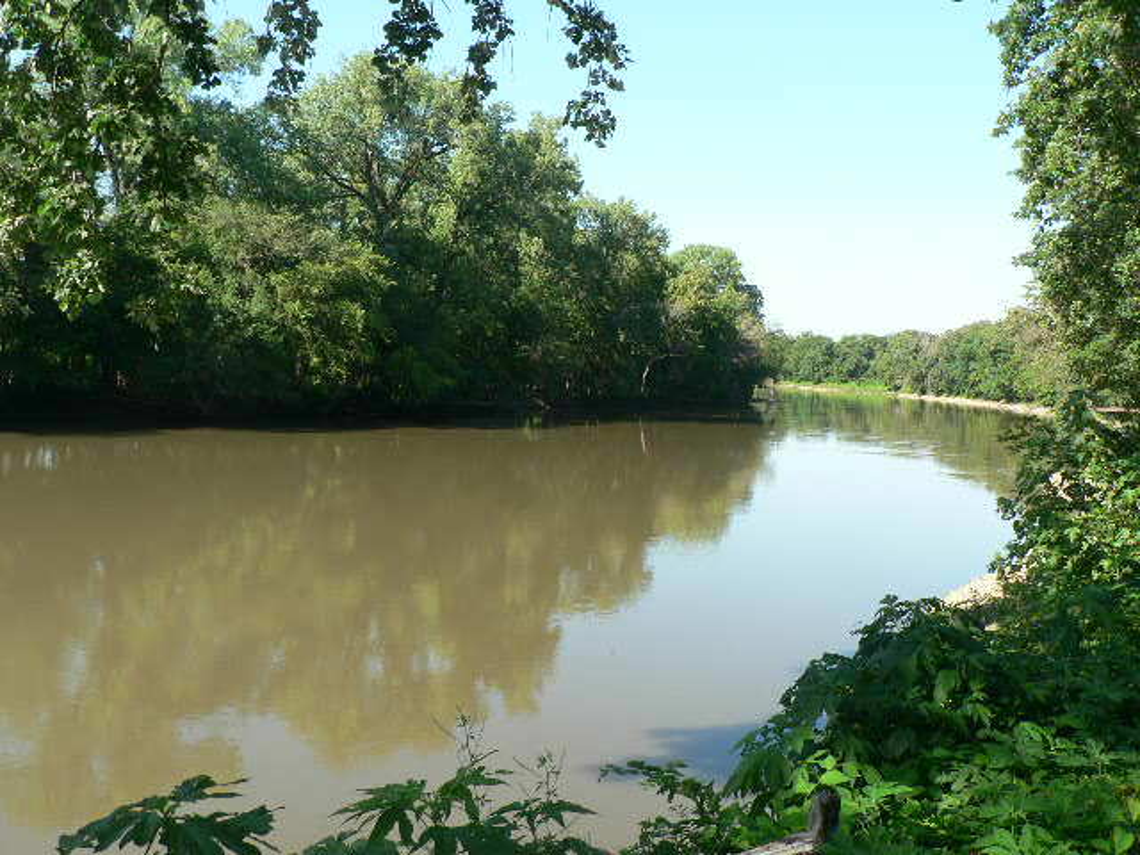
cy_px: 428
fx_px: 1186
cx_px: 570
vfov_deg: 39.7
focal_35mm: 36
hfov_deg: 51.4
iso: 80
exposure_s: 1/200
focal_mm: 6
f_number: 4
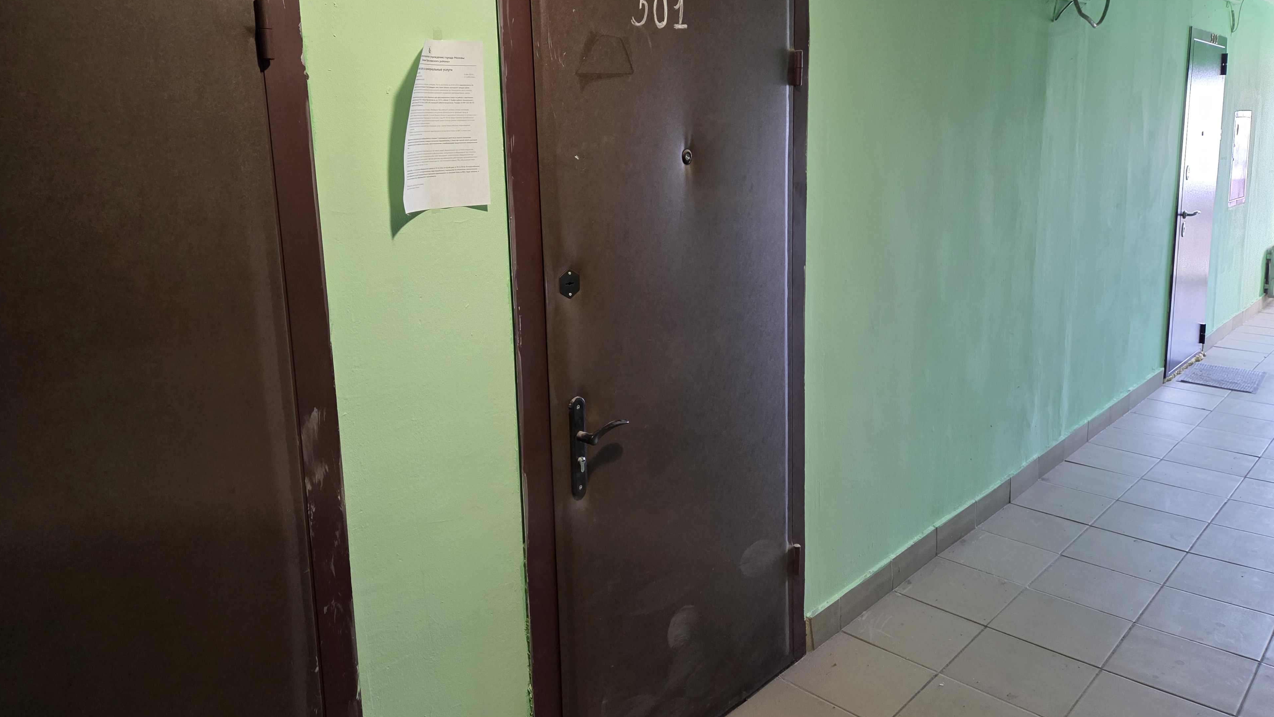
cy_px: 291
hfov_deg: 71.9
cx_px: 646
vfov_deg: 44.2
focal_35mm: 26
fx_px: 878
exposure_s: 1/100
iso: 500
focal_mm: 5.4
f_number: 1.8
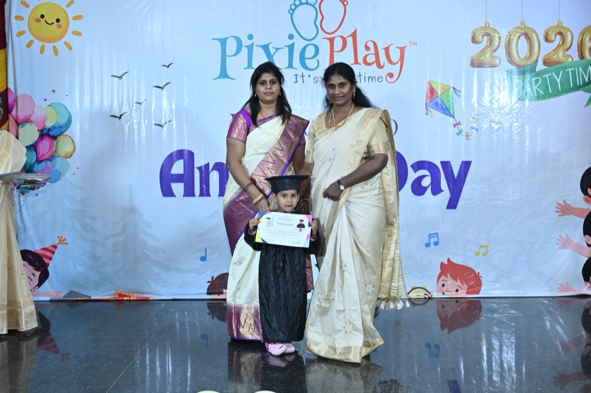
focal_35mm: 42
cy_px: 196
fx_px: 689
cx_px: 296
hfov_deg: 46.4
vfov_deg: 31.9
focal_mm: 42
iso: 1250
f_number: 6.3
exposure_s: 1/160
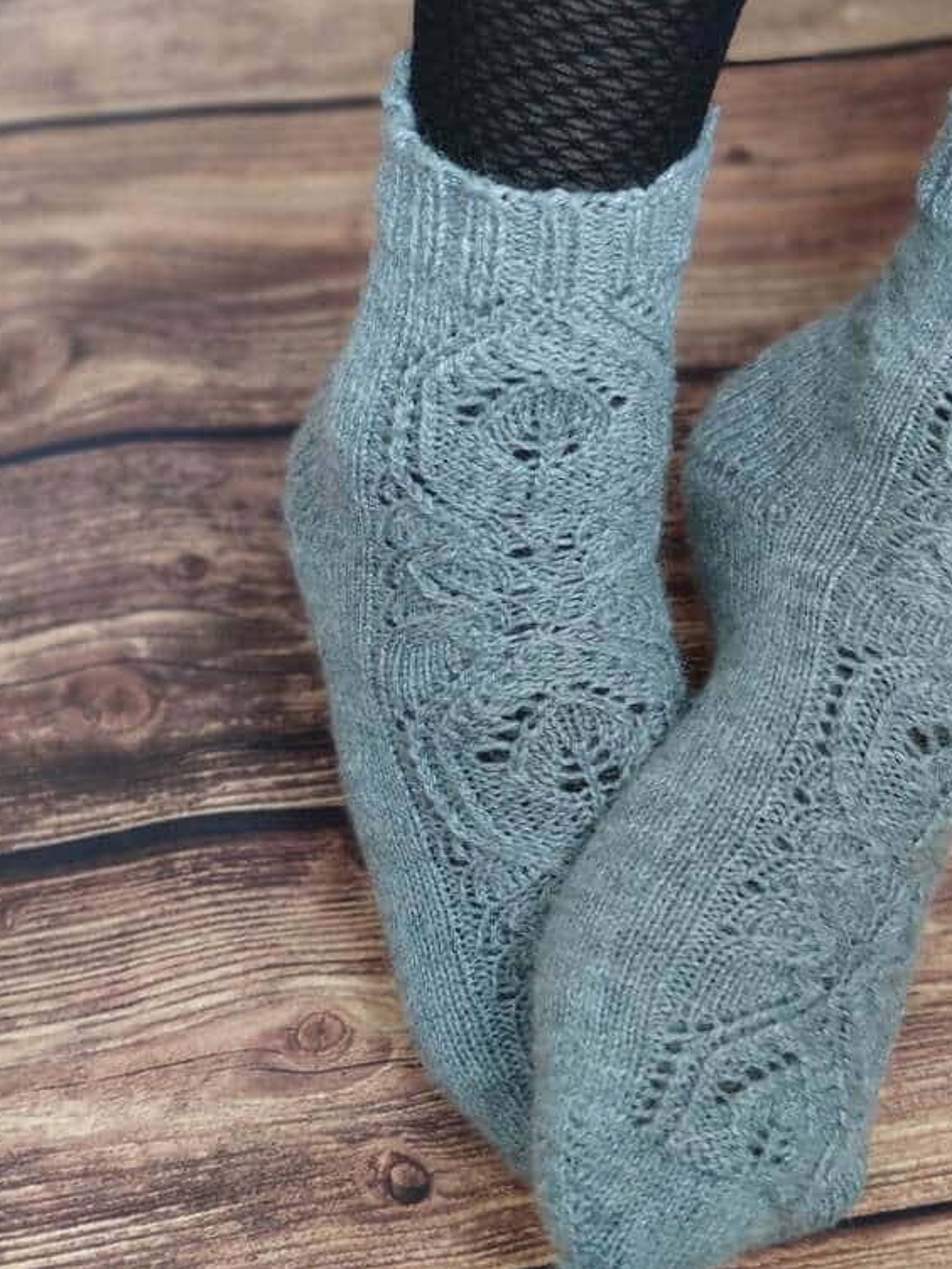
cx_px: 812
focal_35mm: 55
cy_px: 634
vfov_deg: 34.9
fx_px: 2015
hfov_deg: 25.9
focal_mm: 8.16
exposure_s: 1/33
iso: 1370
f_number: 2
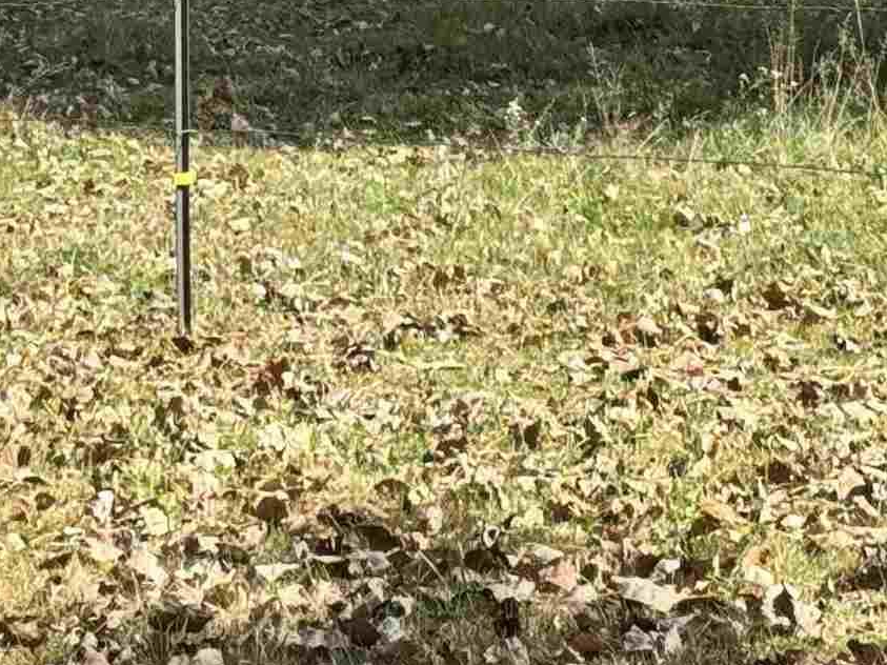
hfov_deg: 11.3
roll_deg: +0.8
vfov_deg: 8.4
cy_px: 45
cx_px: 366
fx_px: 4484
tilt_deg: -3.9
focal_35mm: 175
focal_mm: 6.76
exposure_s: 1/1458
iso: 64
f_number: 1.78
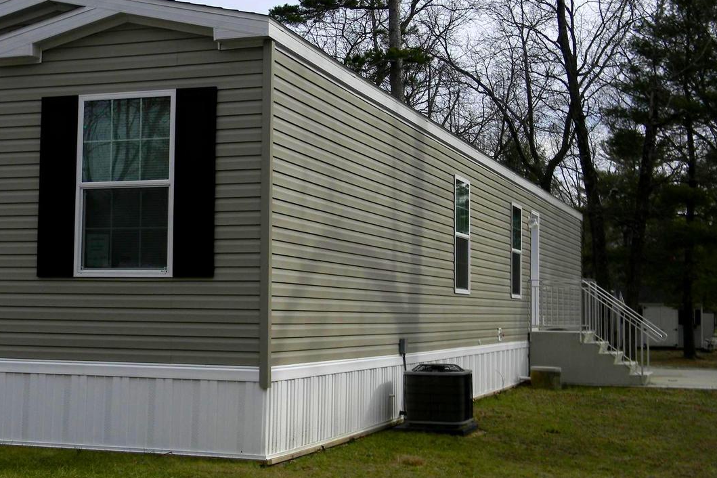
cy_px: 207
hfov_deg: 34.3
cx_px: 267
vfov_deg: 23.4
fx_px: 1155
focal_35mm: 58
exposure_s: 1/242
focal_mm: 7.3
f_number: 7.6
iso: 80
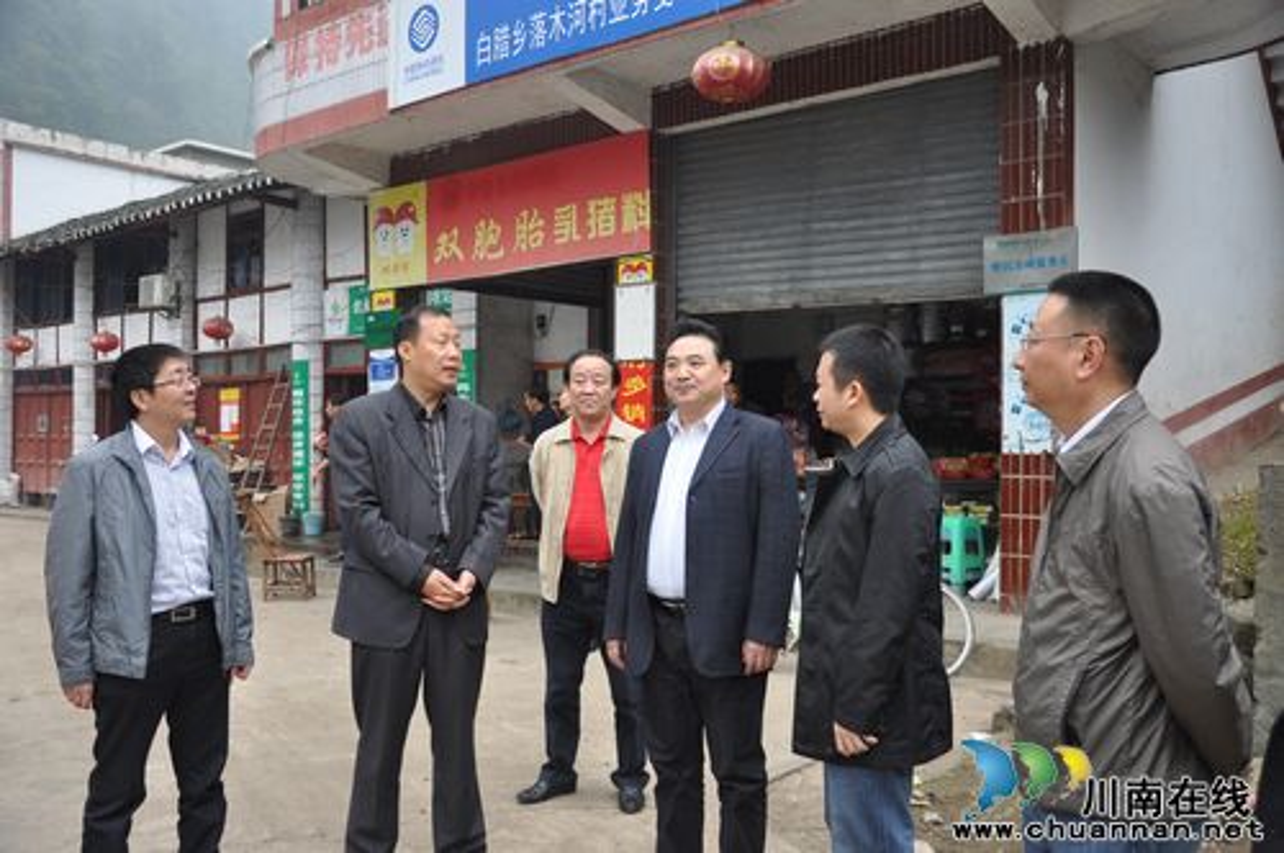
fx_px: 1175
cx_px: 642
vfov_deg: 39.9
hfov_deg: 57.3
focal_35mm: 33
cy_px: 426
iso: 400
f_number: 4.5
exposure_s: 1/80
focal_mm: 22
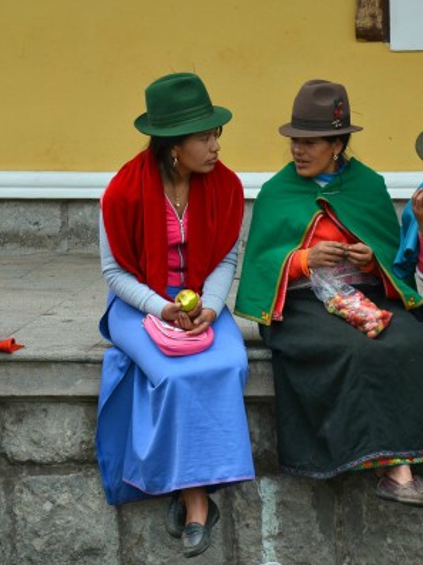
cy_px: 281
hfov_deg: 9.0
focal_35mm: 164
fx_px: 2668
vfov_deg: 12.1
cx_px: 392
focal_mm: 75
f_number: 5.6
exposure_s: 1/500
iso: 200
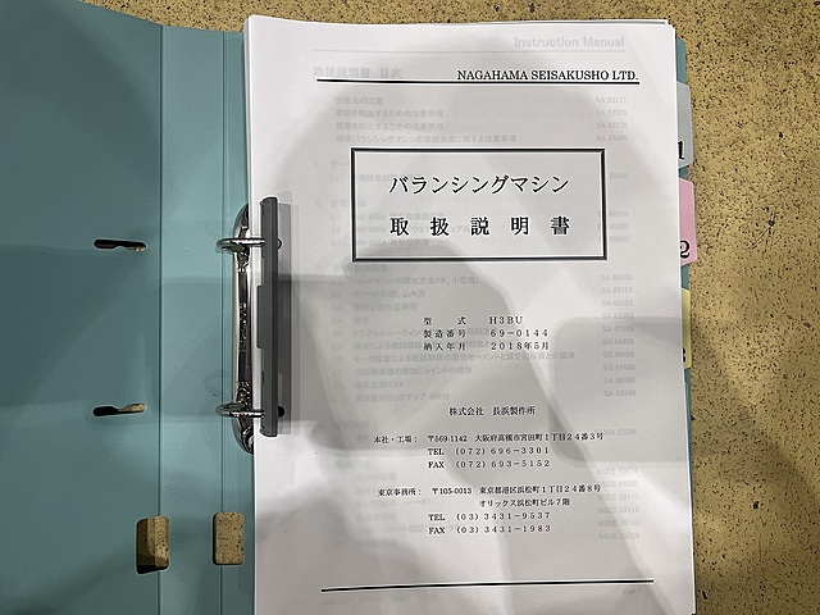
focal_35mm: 26
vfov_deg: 53.1
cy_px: 308
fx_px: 616
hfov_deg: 67.3
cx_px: 410
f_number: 1.6
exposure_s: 1/104
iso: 80
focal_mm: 5.1
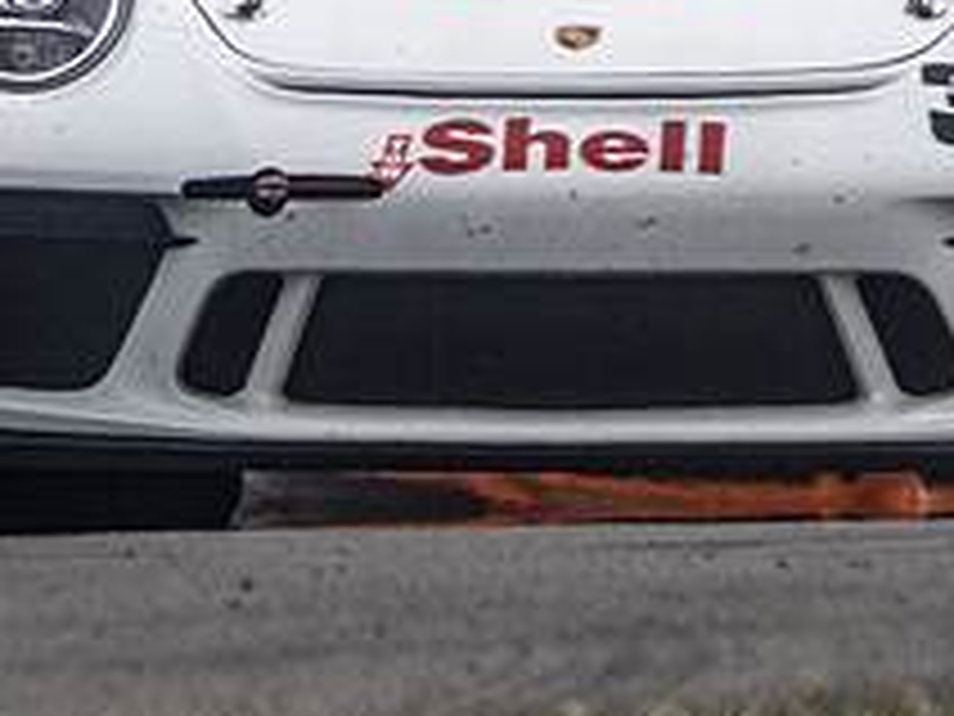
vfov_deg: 0.6
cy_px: -256
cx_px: 475
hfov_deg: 0.8
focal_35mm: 2556
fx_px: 70442
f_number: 13
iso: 320
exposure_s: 1/320
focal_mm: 420
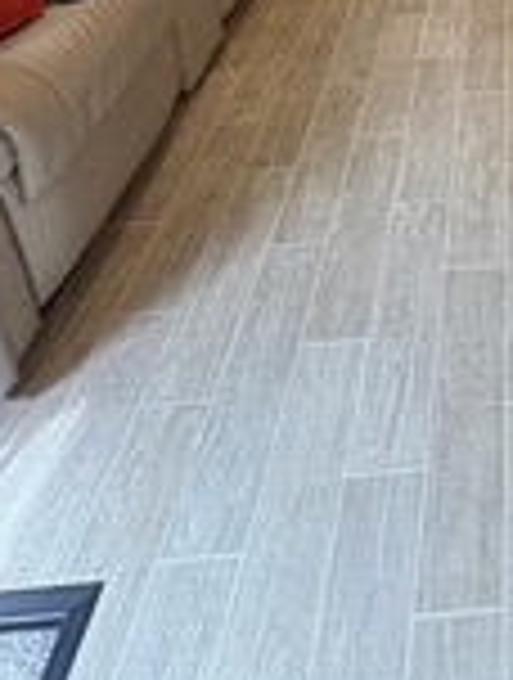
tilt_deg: -17.3
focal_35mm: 37
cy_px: -198
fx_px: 728
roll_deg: +1.2
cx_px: 549
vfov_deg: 35.1
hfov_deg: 34.2
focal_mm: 2.22
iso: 250
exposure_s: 1/63
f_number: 2.2
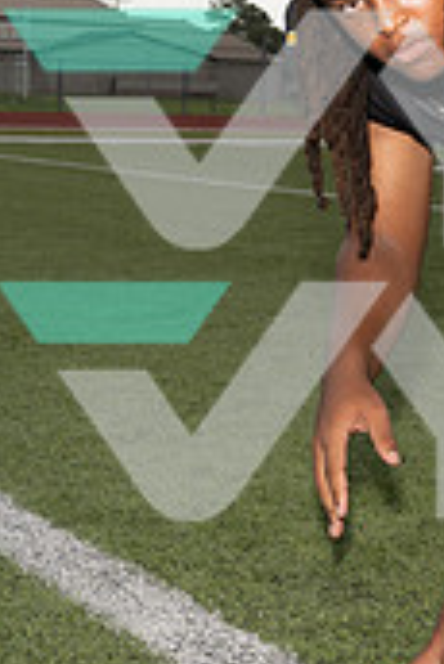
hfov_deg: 14.7
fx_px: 1643
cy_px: 131
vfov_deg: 22.5
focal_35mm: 89
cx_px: 575
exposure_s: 1/250
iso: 100
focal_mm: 34
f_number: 11
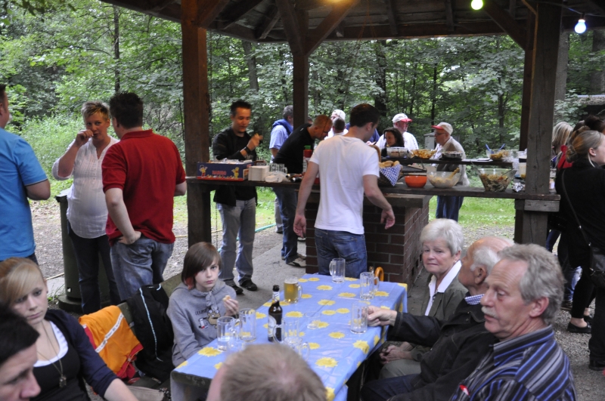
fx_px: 604
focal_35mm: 36
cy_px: 200
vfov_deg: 36.8
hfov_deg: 53.2
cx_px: 302
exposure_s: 1/25
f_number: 3.8
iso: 2000
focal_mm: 24
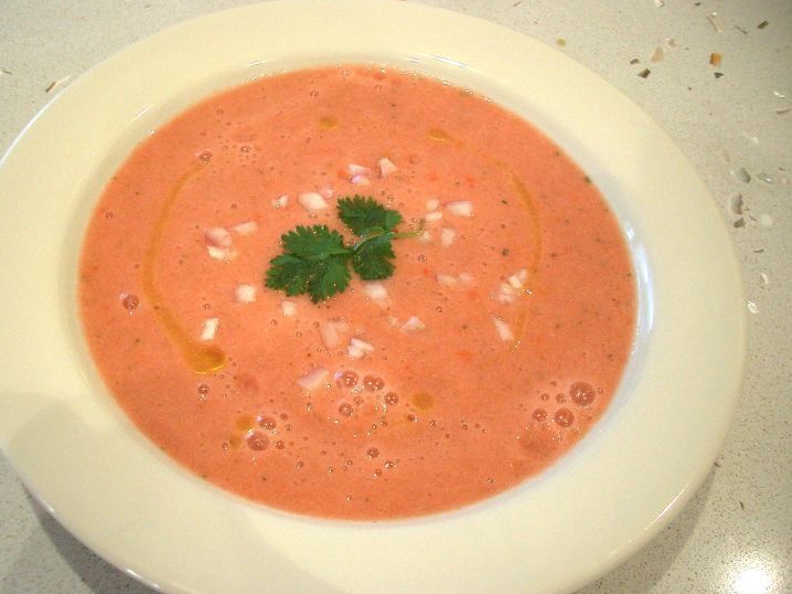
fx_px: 892
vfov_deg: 36.8
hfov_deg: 47.8
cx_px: 354
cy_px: 311
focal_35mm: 39
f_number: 2.6
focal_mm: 5.8
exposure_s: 1/30
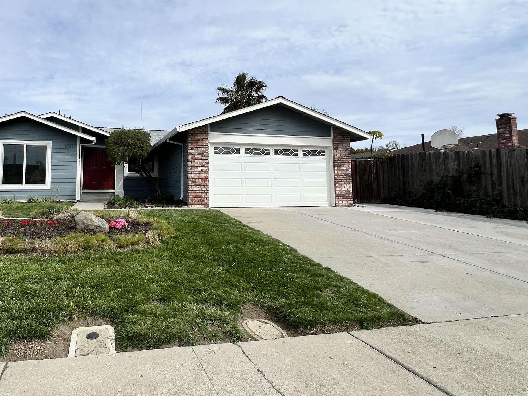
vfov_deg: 62.9
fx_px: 320
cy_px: 159
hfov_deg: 76.9
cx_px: 183
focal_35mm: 21
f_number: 1.8
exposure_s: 1/2801
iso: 32
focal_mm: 1.57
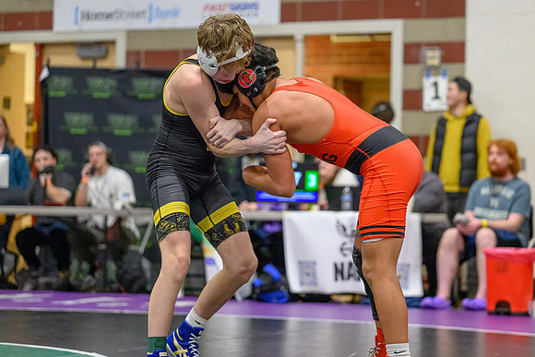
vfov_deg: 11.3
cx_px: 289
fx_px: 1811
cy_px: 156
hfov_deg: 16.8
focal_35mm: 122
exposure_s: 1/800
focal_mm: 105
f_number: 2.8
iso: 10000
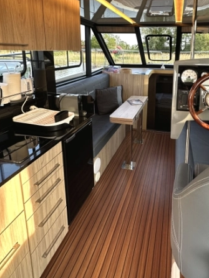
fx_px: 185
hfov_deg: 57.9
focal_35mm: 23
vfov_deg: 71.5
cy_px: 90
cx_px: 135
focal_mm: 2.22
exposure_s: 1/99
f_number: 2.2
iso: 125
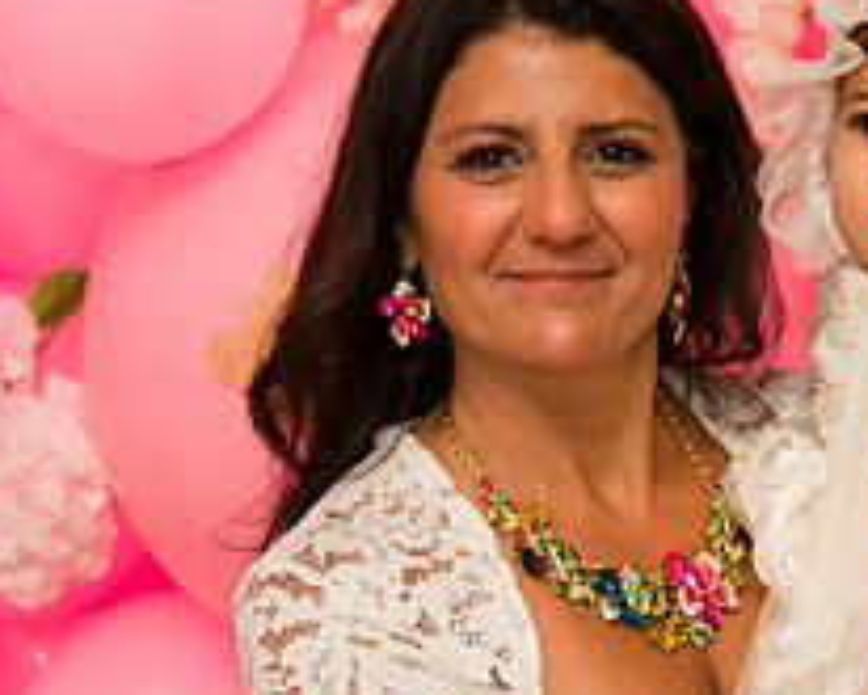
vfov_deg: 11.3
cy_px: 388
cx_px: 666
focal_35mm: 137
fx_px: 3521
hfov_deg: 14.0
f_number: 3.2
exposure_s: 1/200
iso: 1000
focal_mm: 52
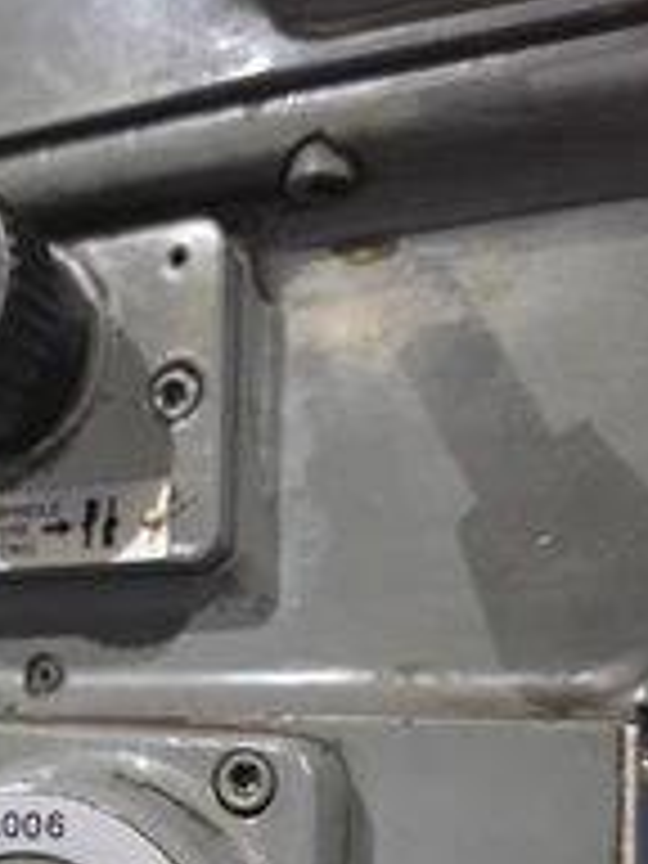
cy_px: 702
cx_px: 50
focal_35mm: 48
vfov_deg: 38.1
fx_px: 1198
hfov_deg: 28.9
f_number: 1.4
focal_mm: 6.5
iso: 1000
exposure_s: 1/120
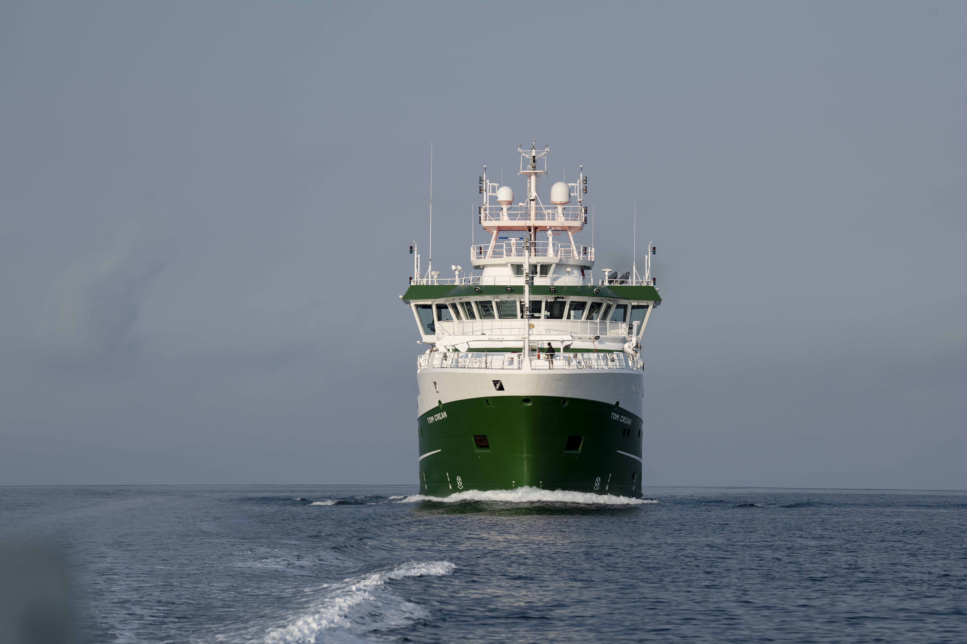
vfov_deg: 11.2
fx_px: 3277
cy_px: 322
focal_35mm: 122
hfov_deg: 16.8
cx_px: 484
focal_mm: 122
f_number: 6.3
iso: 200
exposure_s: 1/1250
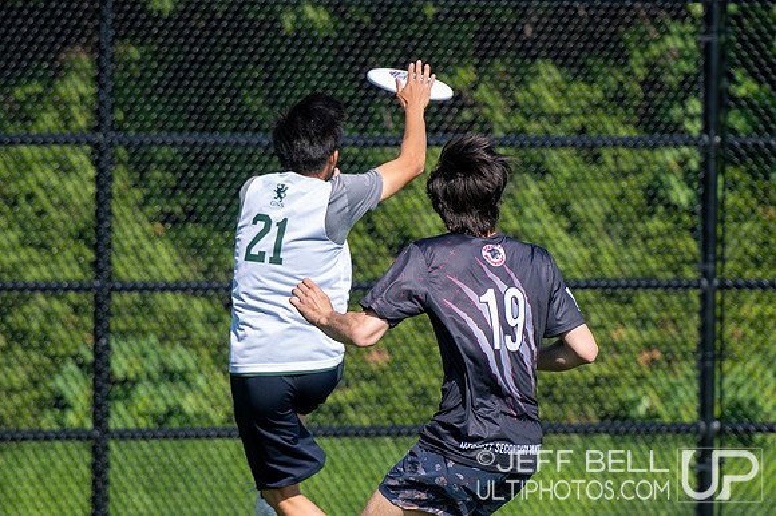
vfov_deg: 2.5
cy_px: 249
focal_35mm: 547
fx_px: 11788
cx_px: 407
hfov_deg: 3.8
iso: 140
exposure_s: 1/1600
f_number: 3.2
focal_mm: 200
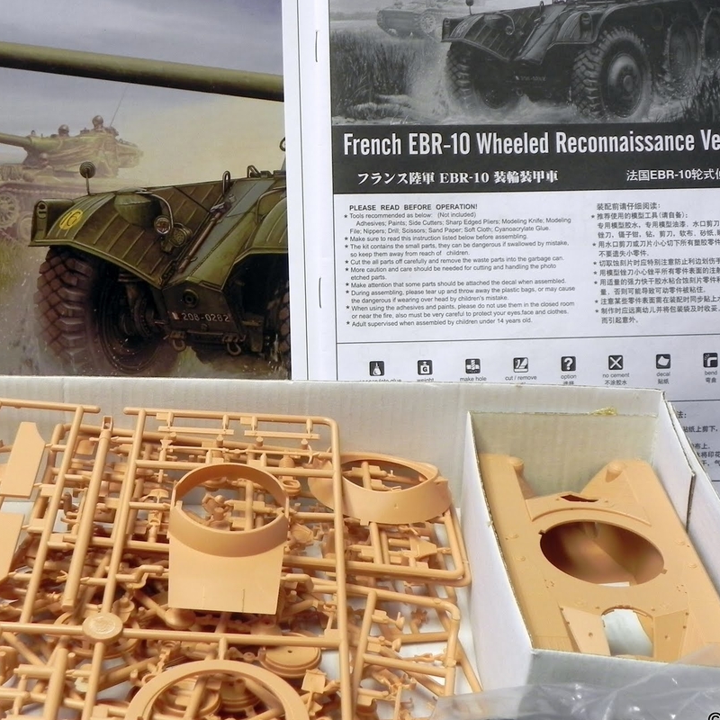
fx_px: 1365
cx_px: 309
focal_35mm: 58
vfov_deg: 29.5
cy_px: 322
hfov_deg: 29.5
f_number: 3.2
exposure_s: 1/30
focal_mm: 7.3
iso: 165
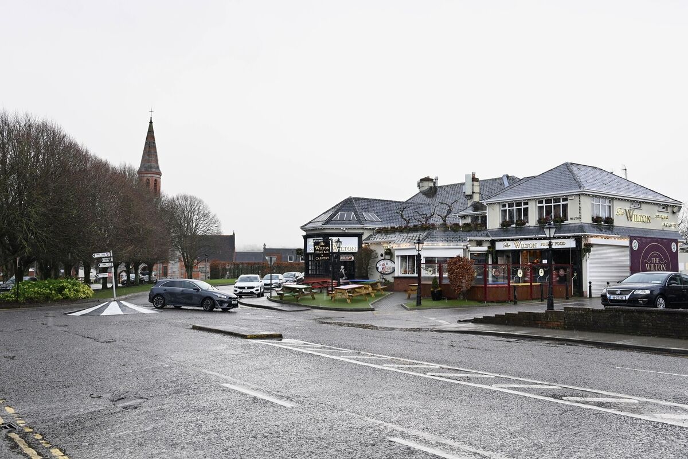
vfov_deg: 37.9
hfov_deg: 54.4
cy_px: 230
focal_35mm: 35
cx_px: 344
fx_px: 669
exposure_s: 1/400
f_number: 5
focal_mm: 35
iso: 2500
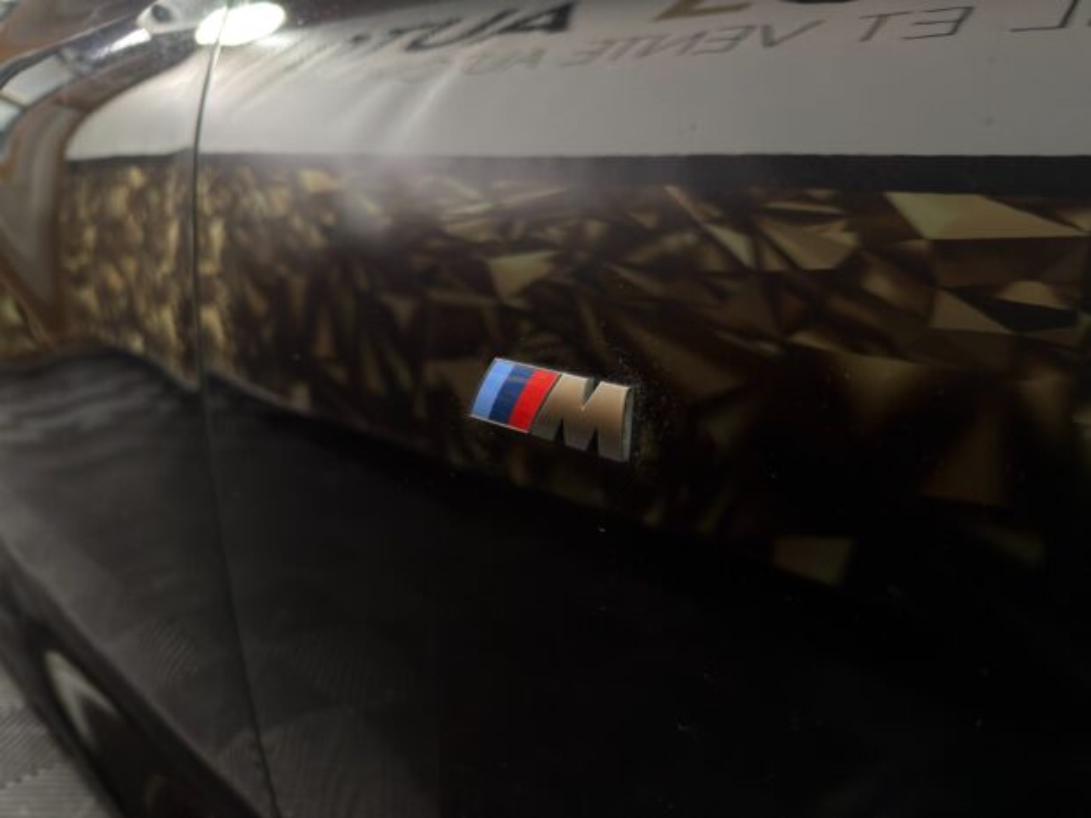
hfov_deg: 71.6
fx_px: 756
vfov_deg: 56.8
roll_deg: +0.8
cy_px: 409
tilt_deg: -12.2
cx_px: 546
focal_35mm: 24
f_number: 1.78
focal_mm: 6.76
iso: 400
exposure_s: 1/33
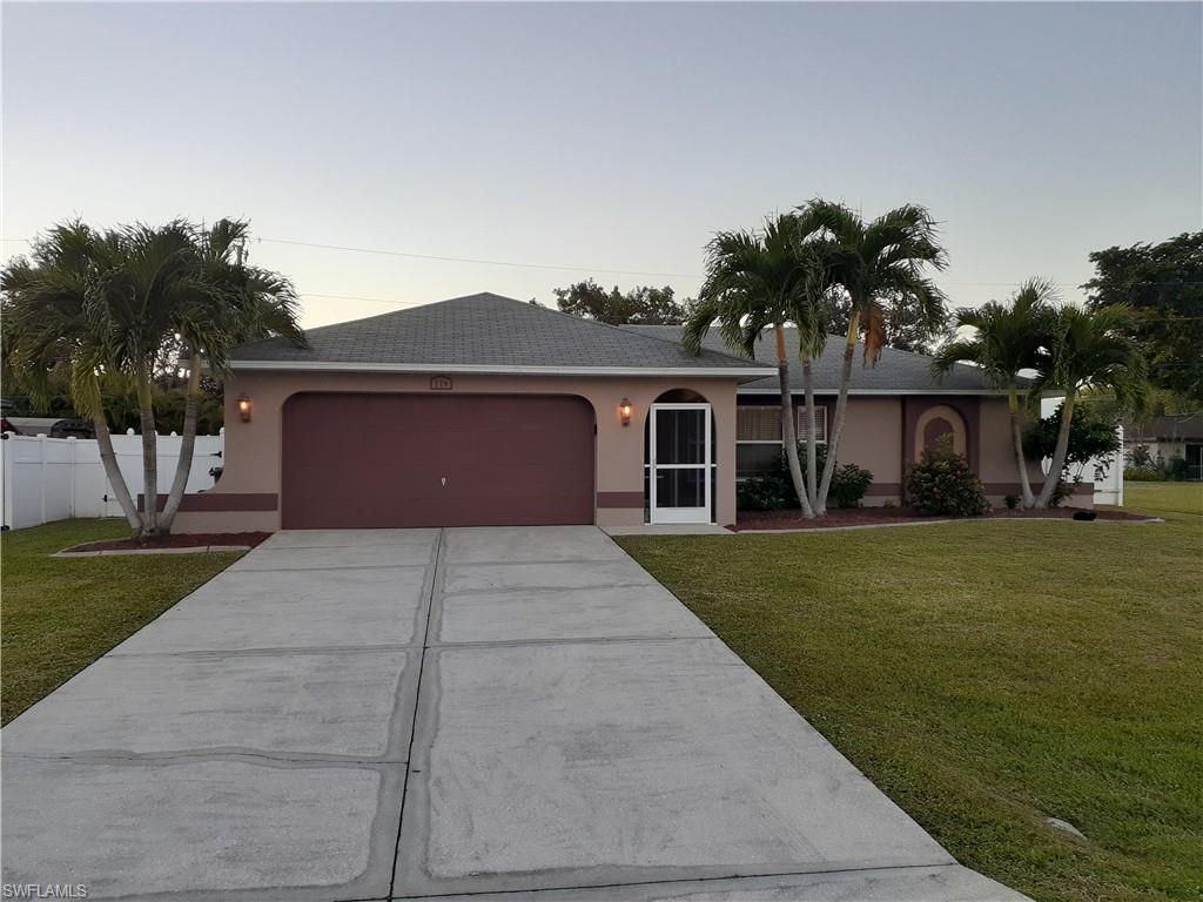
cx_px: 602
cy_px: 451
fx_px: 938
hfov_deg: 65.3
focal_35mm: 27
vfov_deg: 51.4
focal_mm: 3.6
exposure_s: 1/124
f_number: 1.9
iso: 40
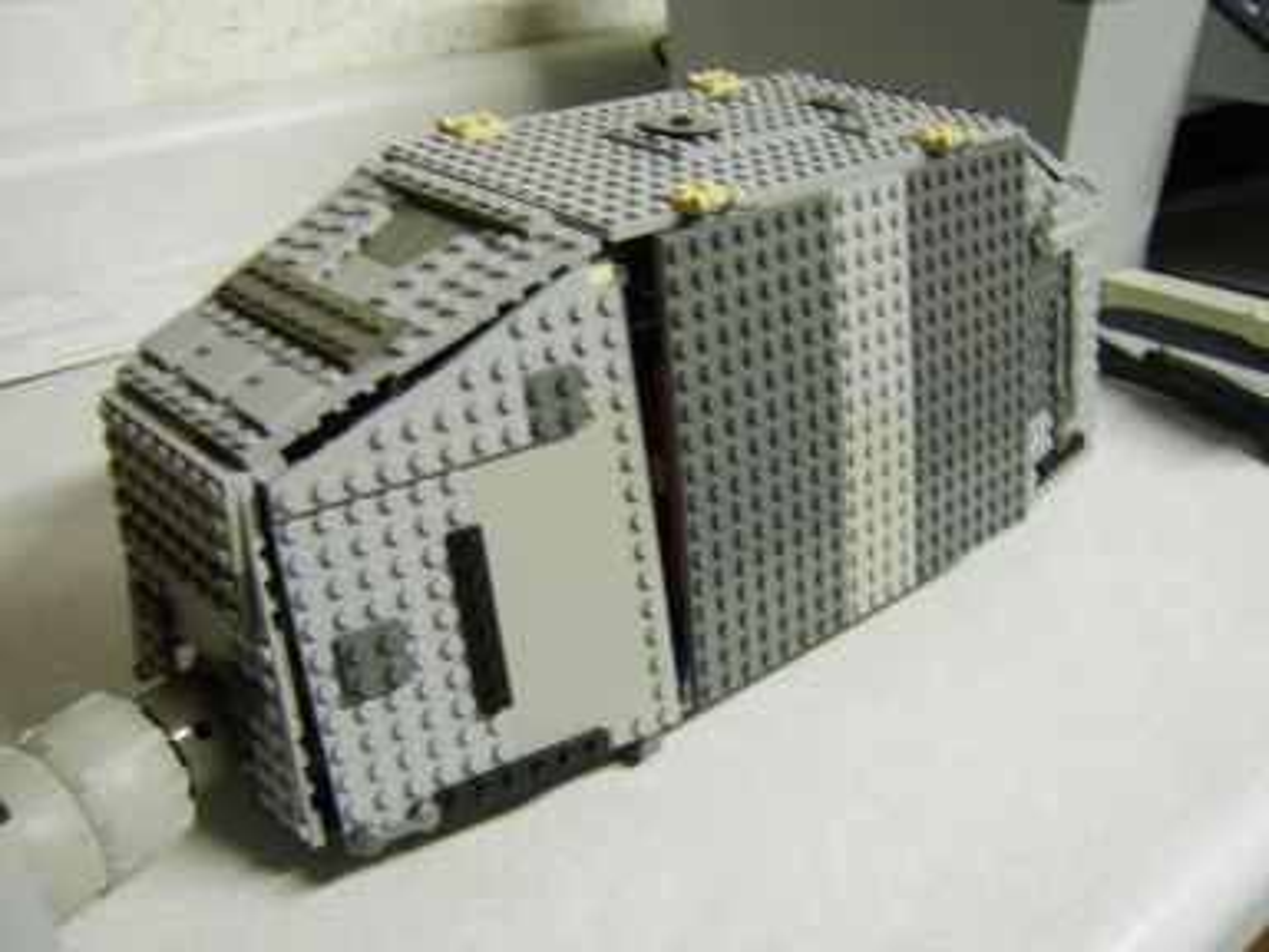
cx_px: 634
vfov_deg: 45.4
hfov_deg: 58.4
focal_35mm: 31
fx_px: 1136
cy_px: 476
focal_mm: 8.13
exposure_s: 1/6
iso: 71
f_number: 2.7
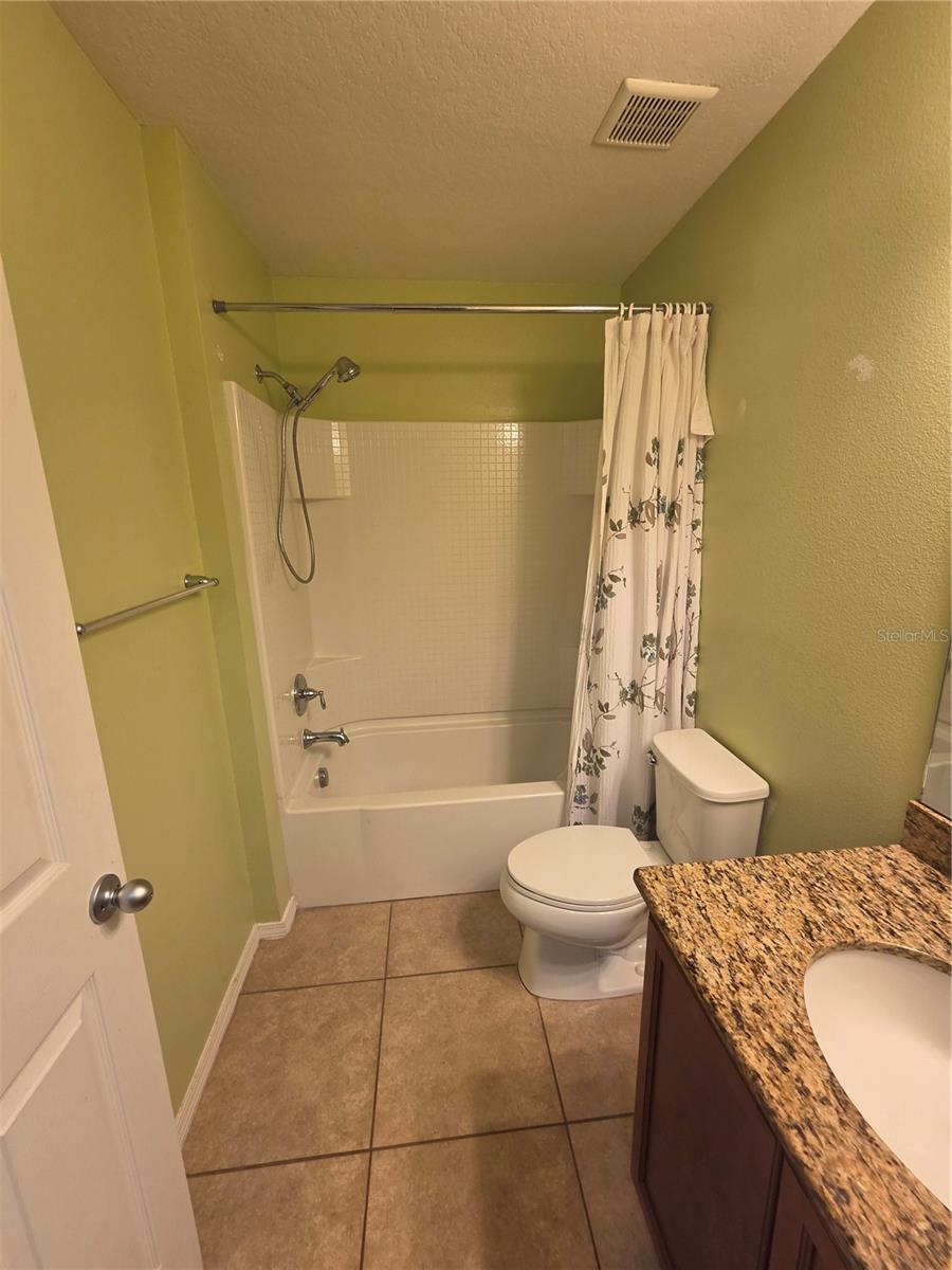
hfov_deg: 89.9
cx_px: 476
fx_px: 477
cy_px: 635
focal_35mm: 13
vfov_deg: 106.2
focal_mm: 2.2
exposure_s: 1/60
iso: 200
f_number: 2.2
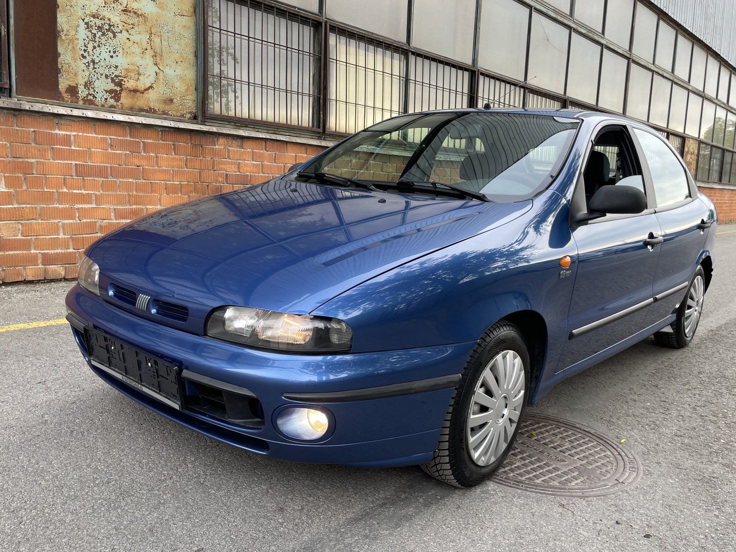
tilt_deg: -8.9
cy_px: 289
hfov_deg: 61.7
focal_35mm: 29
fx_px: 617
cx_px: 369
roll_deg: -2.4
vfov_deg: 48.2
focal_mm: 4.2
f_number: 1.6
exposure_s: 1/131
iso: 32
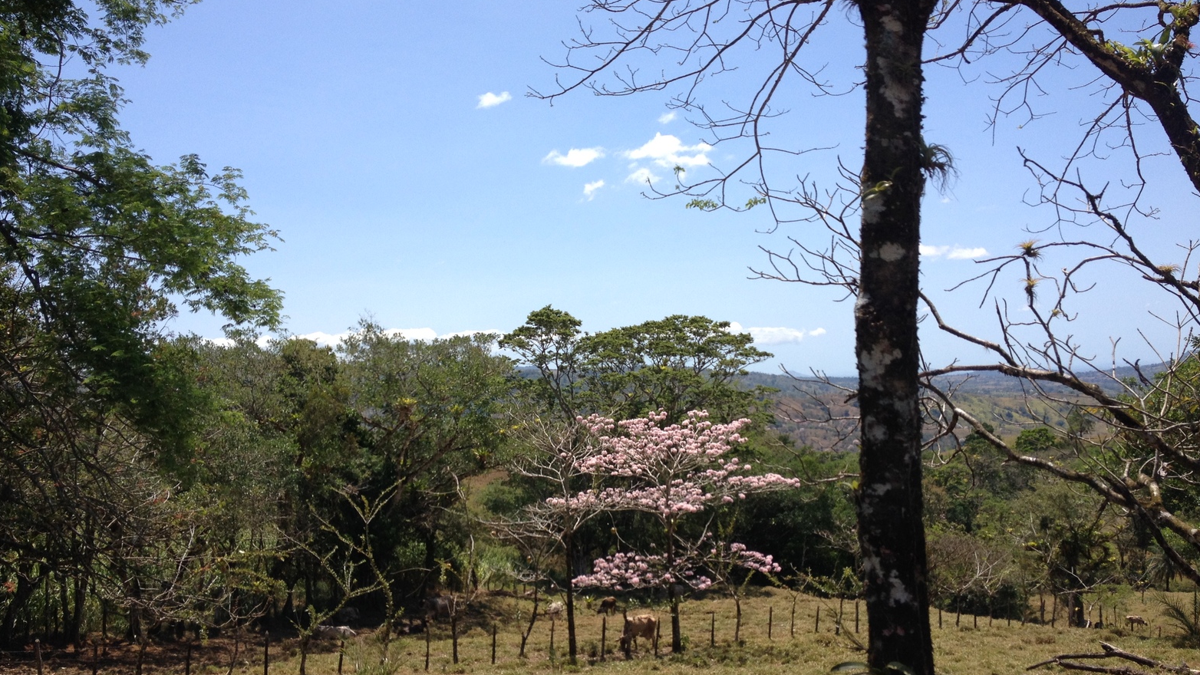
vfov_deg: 30.4
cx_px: 594
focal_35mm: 39
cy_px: 364
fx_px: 1241
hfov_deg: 51.6
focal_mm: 4.28
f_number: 2.4
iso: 50
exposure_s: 1/1493
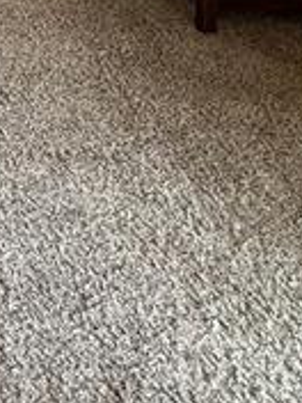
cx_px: -253
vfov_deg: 21.3
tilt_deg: -4.7
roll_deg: +1.1
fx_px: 710
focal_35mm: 61
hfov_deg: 18.4
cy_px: -318
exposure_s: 1/60
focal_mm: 2.22
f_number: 2.2
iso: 160
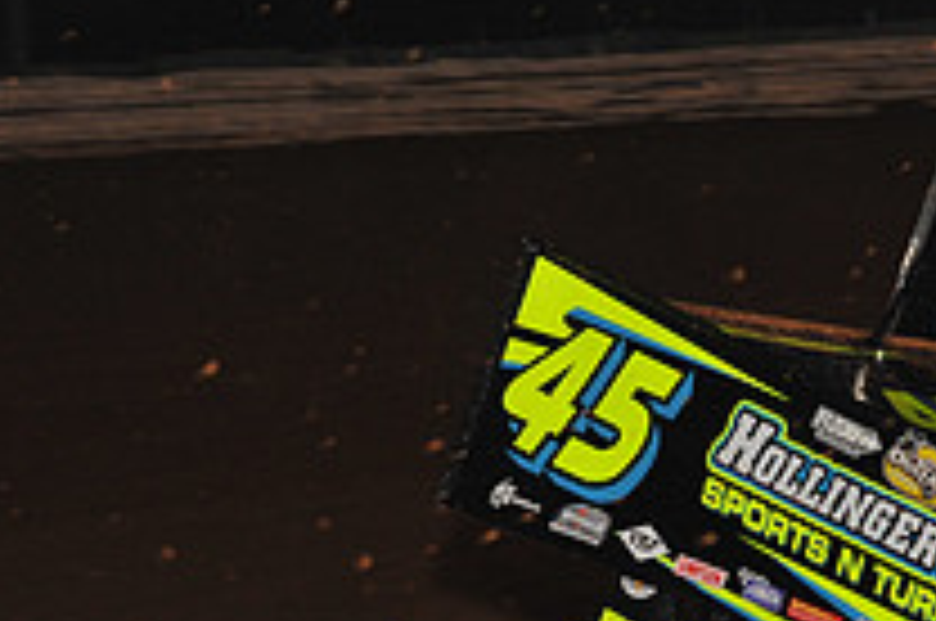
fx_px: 9787
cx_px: 963
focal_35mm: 377
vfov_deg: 3.6
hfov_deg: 5.5
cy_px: 621
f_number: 7.1
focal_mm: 135
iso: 1250
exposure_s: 1/320
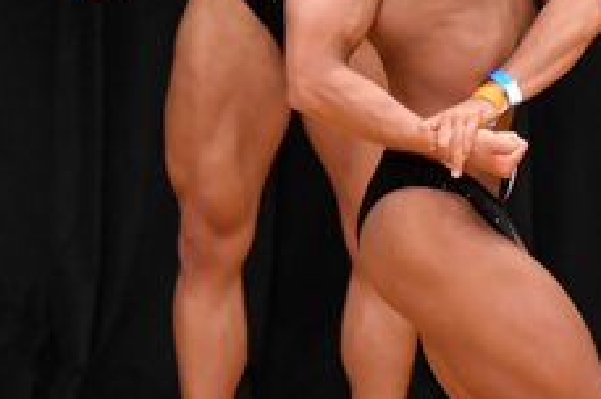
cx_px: 227
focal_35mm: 965
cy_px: 176
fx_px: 16087
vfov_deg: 1.4
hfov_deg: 2.1
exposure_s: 1/400
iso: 4000
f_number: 5.6
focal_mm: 190
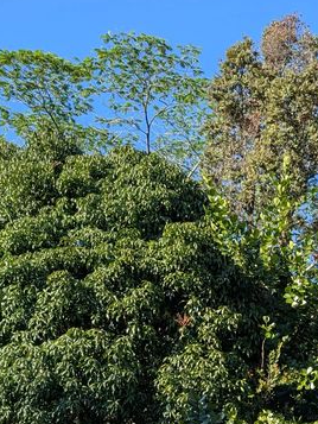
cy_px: 422
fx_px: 845
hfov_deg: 19.7
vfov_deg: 26.7
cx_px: 412
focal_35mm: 69
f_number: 1.68
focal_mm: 6.9
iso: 20
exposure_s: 1/377
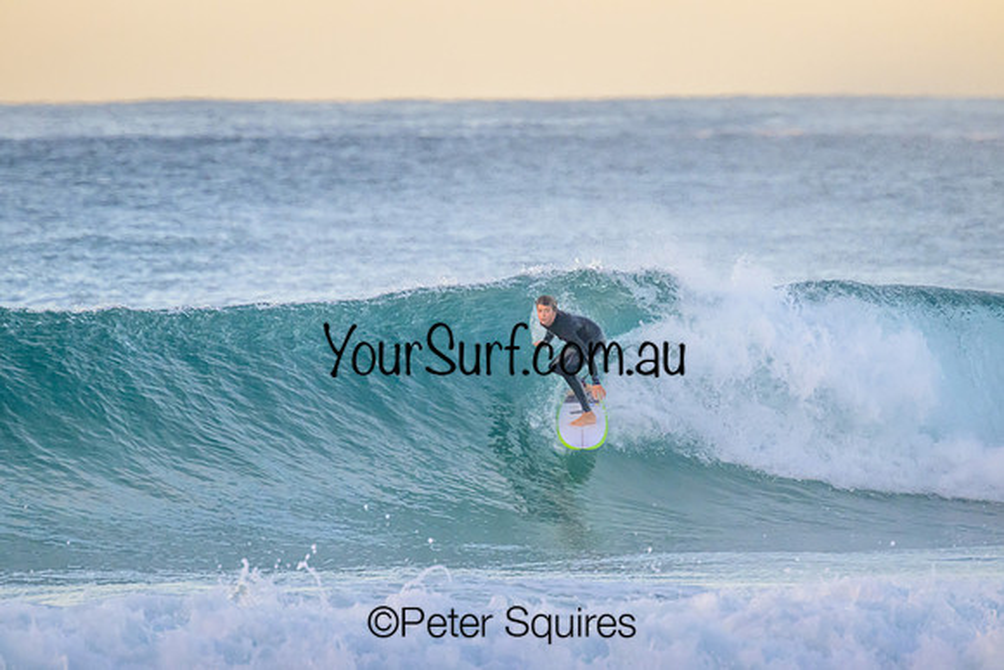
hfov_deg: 2.5
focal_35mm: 822
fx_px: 22918
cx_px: 502
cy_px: 335
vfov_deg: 1.7
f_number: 11
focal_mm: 800
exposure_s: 1/1250
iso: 2500
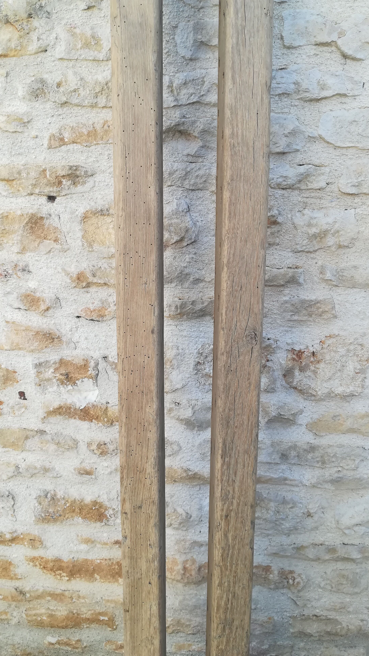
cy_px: 321
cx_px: 178
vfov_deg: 66.1
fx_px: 504
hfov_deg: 40.2
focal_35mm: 29
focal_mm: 3.83
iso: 50
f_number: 2.2
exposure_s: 1/100
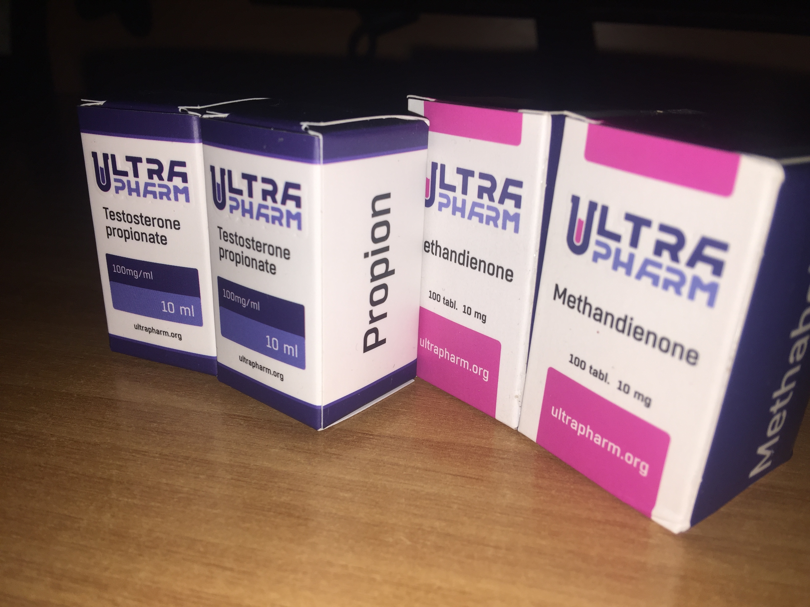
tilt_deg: -22.2
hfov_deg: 61.7
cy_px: 304
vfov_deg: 48.2
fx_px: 679
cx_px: 405
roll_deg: -1.5
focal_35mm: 29
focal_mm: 4.15
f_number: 2.2
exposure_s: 1/384
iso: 32
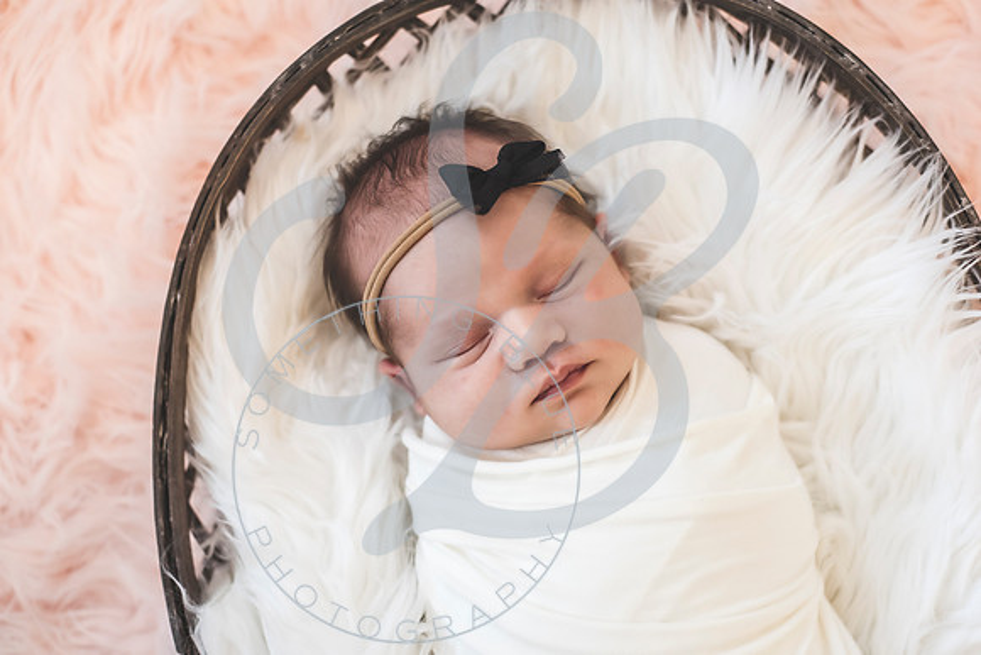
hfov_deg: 39.6
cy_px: 328
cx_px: 490
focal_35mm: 50
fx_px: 1363
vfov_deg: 27.0
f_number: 2.8
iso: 2000
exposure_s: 1/125
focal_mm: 50
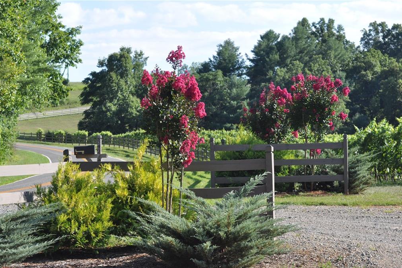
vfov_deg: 12.9
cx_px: 200
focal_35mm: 106
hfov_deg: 19.3
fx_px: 1183
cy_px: 134
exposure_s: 1/800
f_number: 7.1
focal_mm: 70
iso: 400
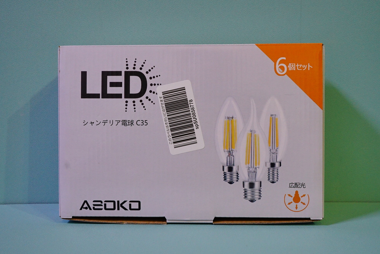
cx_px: 190
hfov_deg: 46.4
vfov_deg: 31.9
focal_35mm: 42
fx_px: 443
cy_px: 127
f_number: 10
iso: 800
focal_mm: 28
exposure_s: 1/10
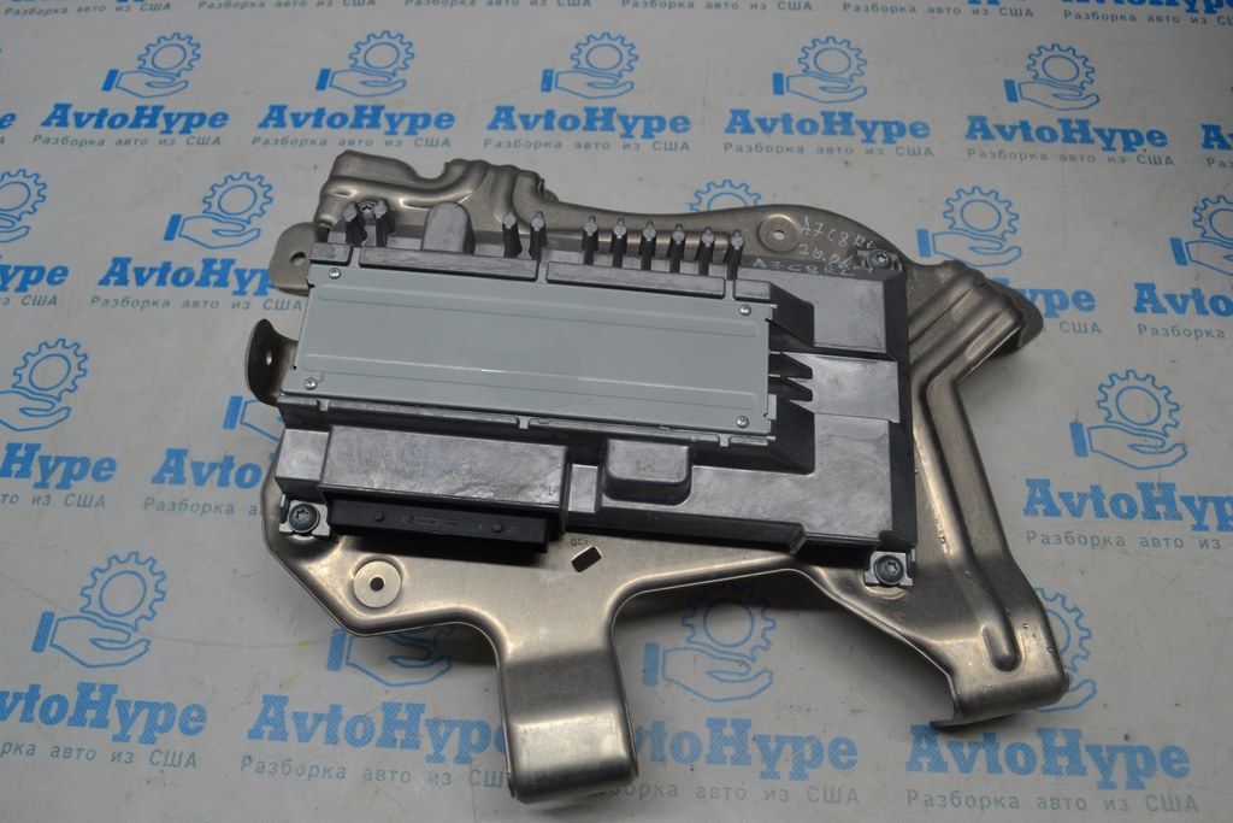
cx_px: 616
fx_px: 925
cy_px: 412
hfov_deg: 67.4
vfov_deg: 47.9
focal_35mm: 27
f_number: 5.6
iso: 320
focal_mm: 18
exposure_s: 1/125
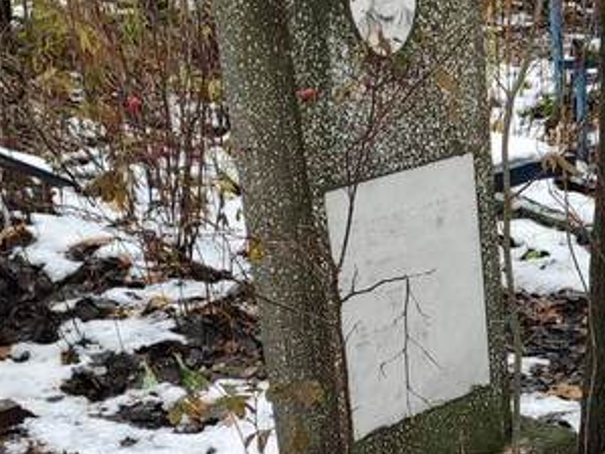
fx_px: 1555
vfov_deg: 16.2
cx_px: 666
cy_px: 478
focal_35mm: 89
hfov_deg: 20.9
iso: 134
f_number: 1.75
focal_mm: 4.77
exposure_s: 1/100
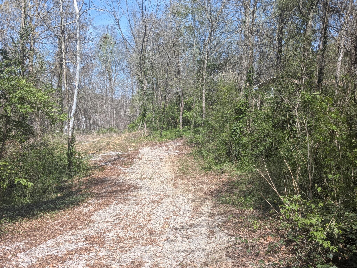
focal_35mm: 35
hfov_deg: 52.4
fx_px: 361
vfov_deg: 39.9
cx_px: 151
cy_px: 191
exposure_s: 1/1041
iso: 32
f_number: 1.7
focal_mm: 4.53
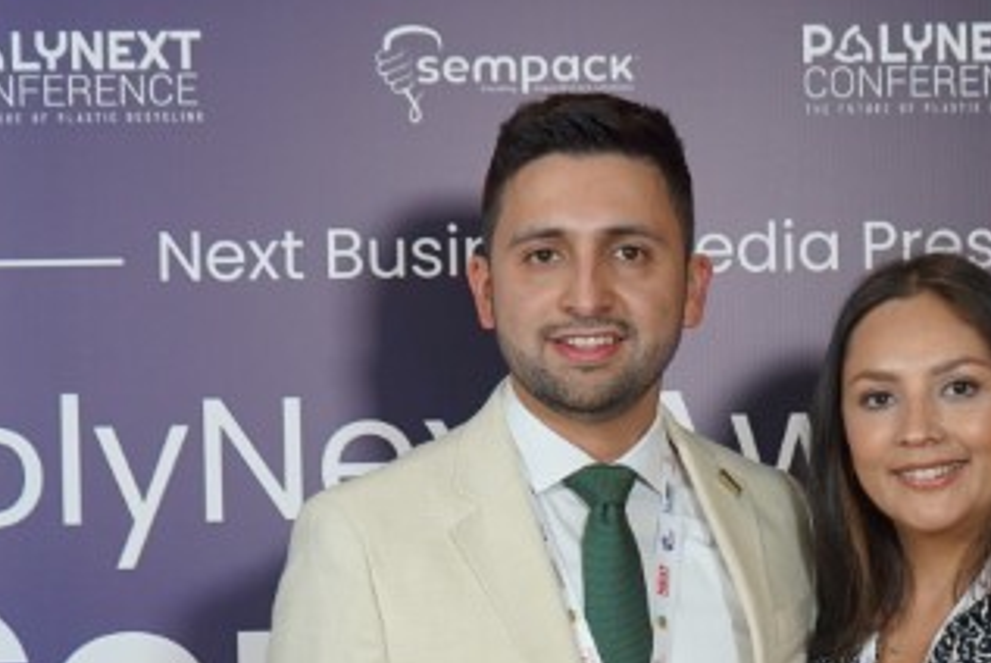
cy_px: 594
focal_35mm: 111
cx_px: 642
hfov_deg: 18.4
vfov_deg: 12.3
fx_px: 3058
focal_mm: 49
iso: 1000
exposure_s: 1/160
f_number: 4.5
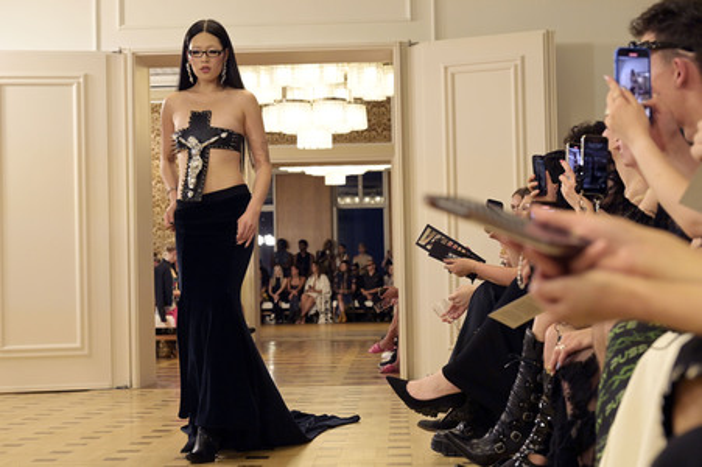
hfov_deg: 28.9
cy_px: 234
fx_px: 1364
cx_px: 351
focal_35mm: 70
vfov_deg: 19.4
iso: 6400
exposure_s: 1/640
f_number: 7.1
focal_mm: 70
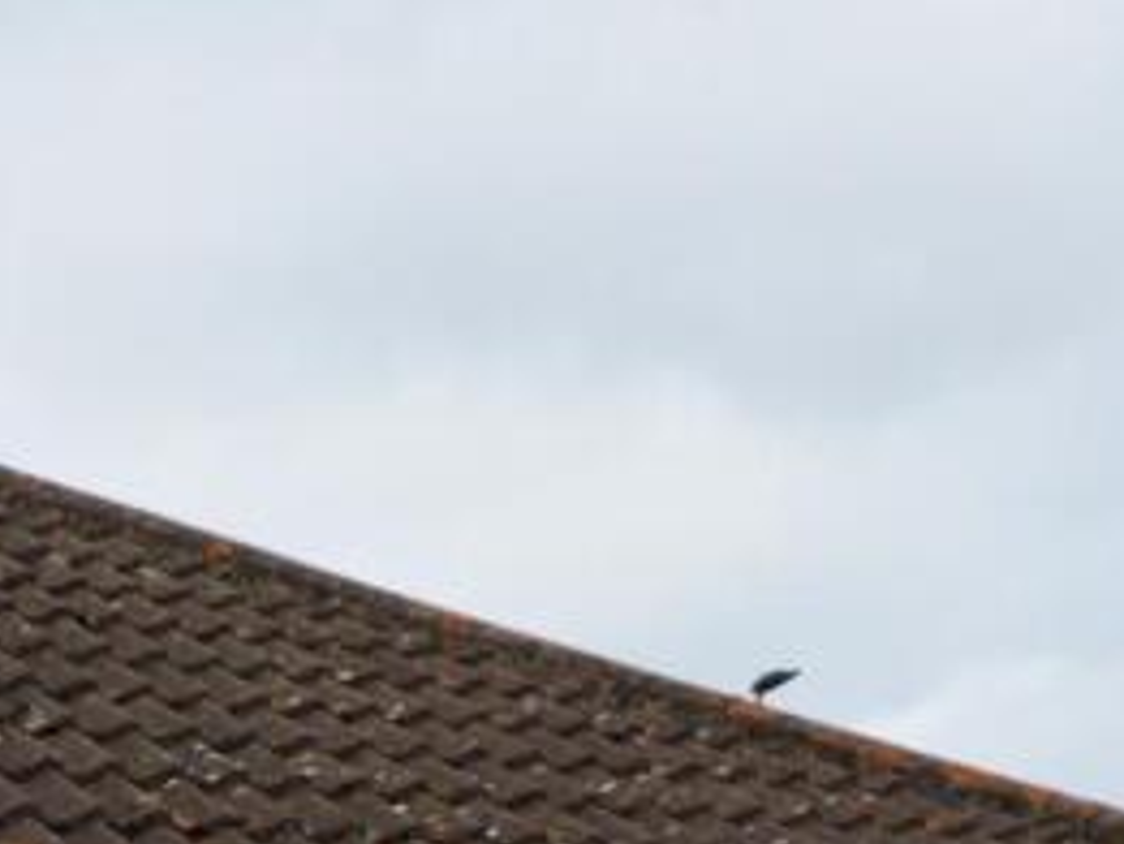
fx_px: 3054
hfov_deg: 20.2
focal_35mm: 94
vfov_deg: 14.0
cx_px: -4
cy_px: 1507
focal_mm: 4.3
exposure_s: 1/1600
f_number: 3
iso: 100
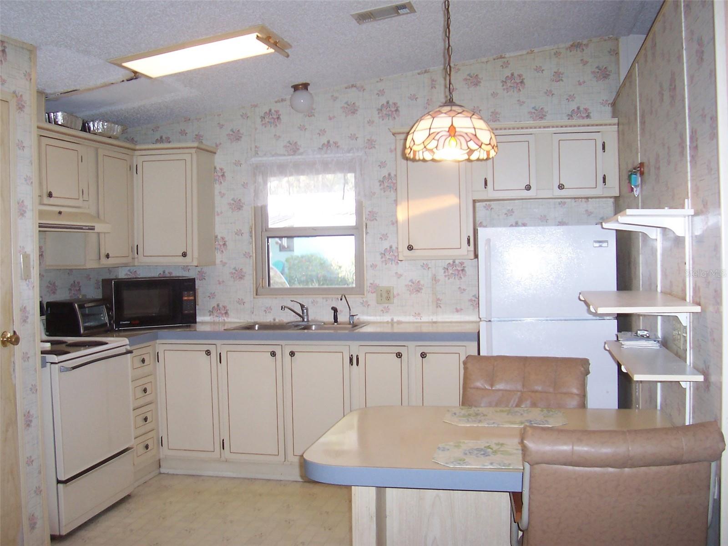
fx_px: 778
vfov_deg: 38.7
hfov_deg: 50.1
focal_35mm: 37
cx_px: 364
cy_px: 273
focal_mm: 5.6
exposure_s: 1/60
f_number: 2.8
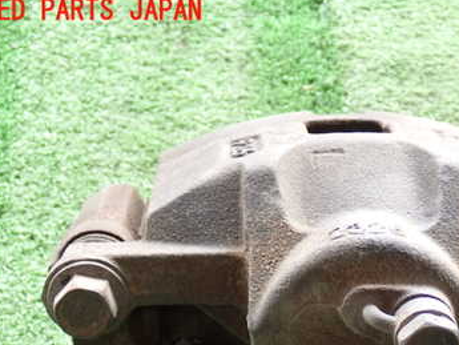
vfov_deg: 16.8
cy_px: 294
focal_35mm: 87
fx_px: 1154
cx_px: 359
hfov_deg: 22.2
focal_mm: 9.01
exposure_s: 1/60
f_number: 3.2
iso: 200
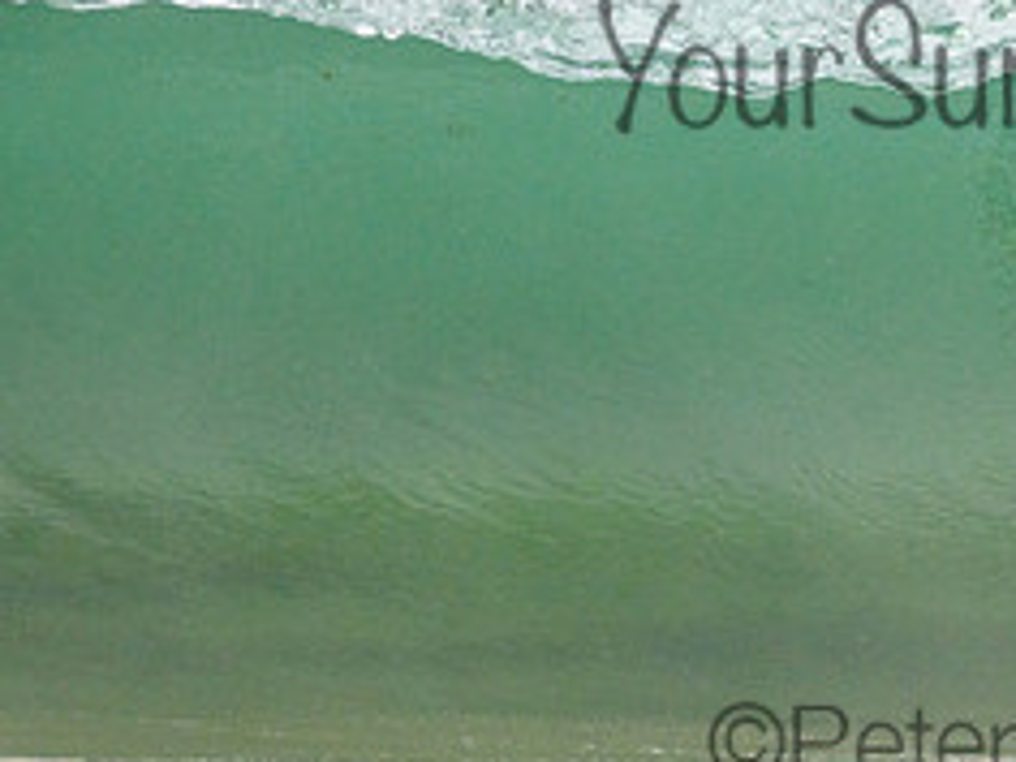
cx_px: 1042
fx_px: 55414
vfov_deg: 0.8
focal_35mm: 1888
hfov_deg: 1.1
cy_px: 28
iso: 1800
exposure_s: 1/2000
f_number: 11
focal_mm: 800
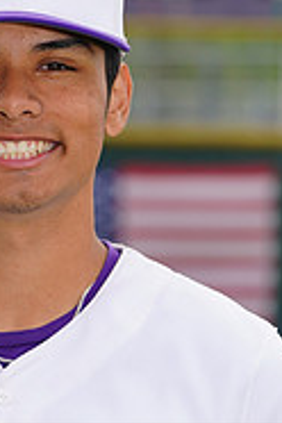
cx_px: -47
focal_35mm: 700
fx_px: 8224
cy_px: 455
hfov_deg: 2.0
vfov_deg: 2.9
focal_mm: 224
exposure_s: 1/250
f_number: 9
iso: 160
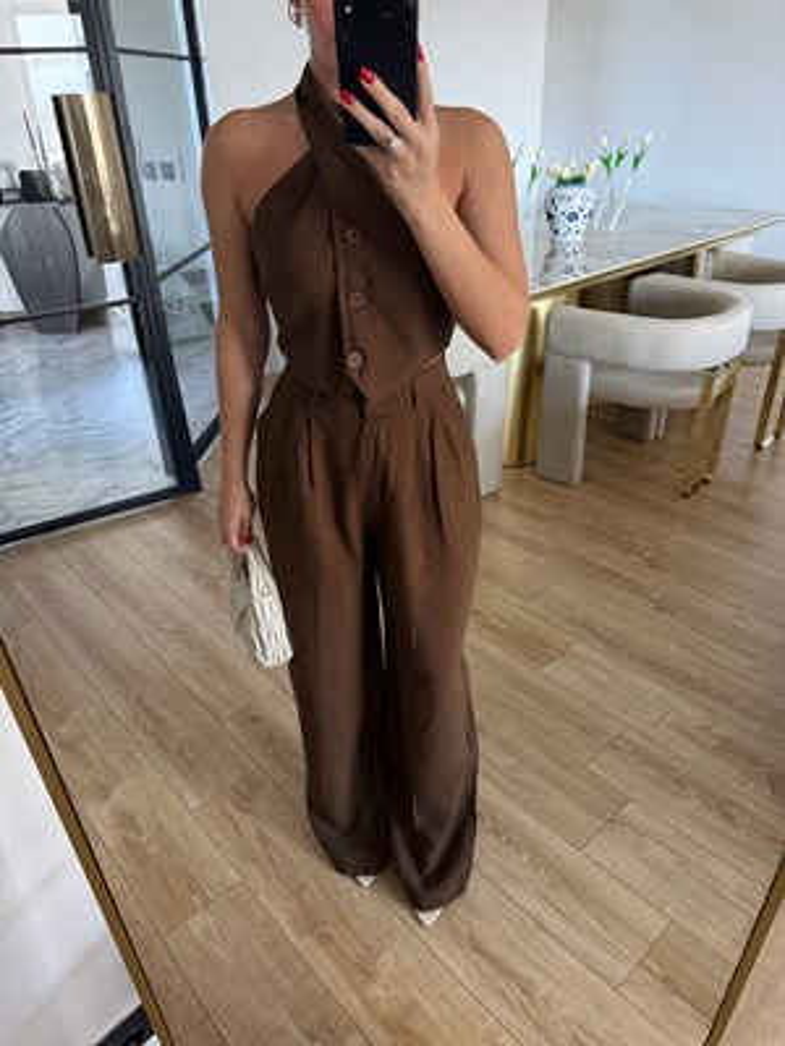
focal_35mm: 24
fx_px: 726
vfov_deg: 71.6
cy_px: 523
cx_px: 392
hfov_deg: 56.8
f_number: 1.78
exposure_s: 1/60
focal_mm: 6.76
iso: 400
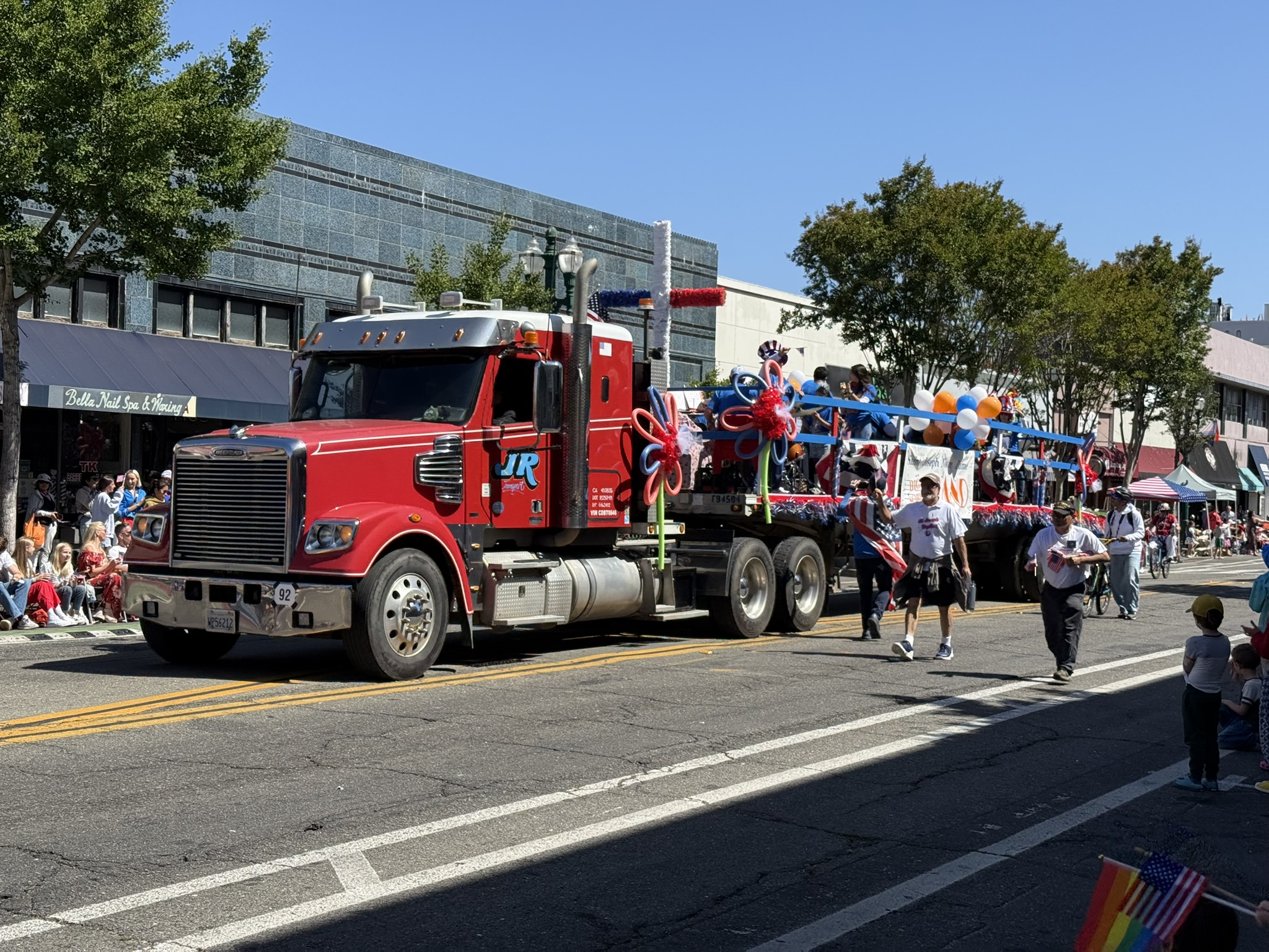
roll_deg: -1.7
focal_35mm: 48
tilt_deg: +0.4
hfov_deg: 39.7
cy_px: 476
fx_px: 1760
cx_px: 634
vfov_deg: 30.3
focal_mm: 6.76
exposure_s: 1/3704
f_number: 1.78
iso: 64
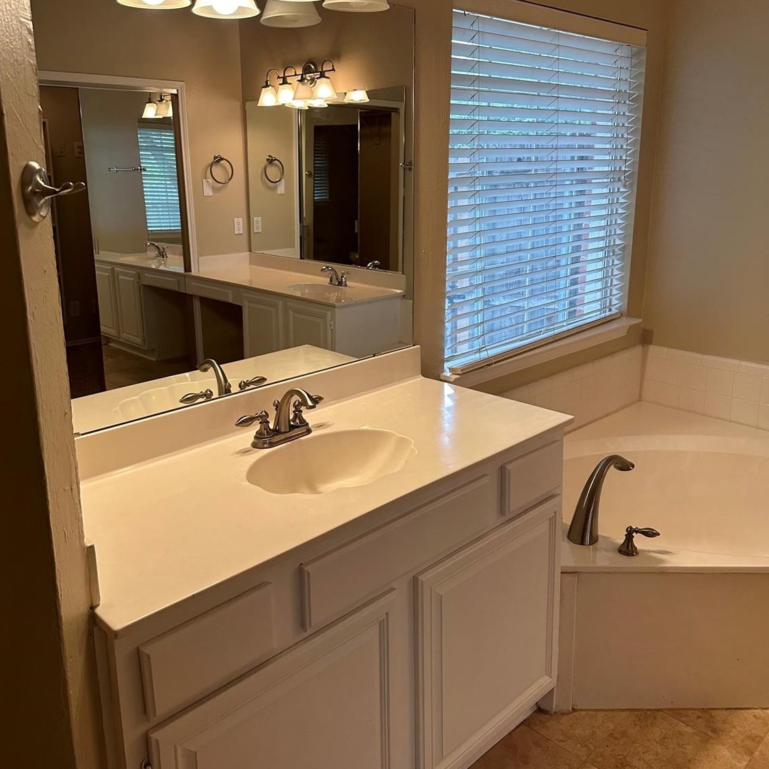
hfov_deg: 55.6
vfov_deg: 55.4
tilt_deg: -11.8
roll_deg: +0.2
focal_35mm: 29
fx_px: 729
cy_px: 324
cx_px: 381
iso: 160
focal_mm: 6.86
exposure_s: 1/120
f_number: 1.78
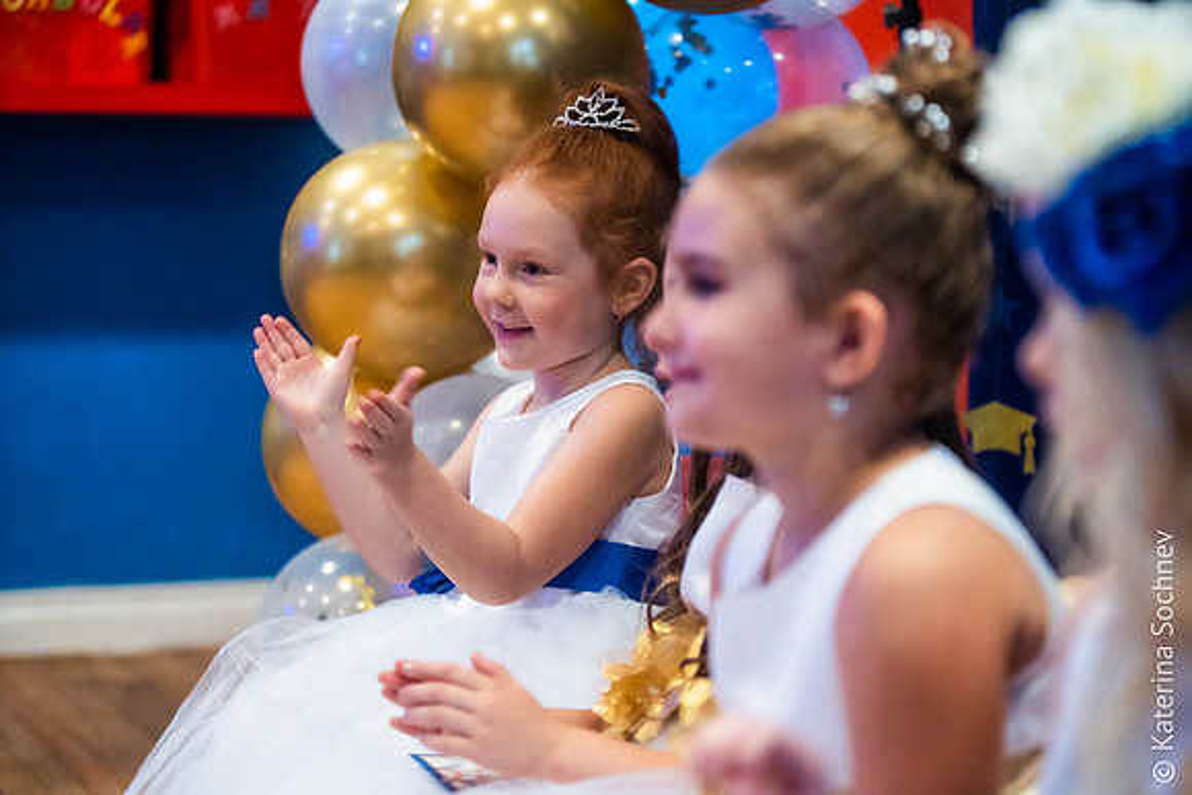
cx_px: 596
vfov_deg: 18.7
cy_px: 398
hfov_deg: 27.7
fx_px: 2418
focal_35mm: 73
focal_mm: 73
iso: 1600
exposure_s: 1/200
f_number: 2.8
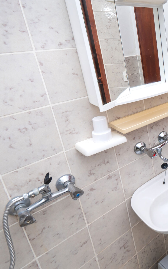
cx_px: 212
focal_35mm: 28
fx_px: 205
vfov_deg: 65.9
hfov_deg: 33.8
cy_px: 109
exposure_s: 1/200
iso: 125
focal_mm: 10
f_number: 8
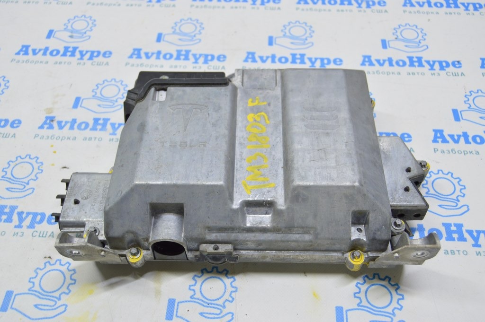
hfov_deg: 53.2
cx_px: 242
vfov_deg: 36.8
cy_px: 161
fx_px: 485
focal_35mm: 36
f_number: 5.6
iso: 400
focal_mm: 24
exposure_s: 1/20
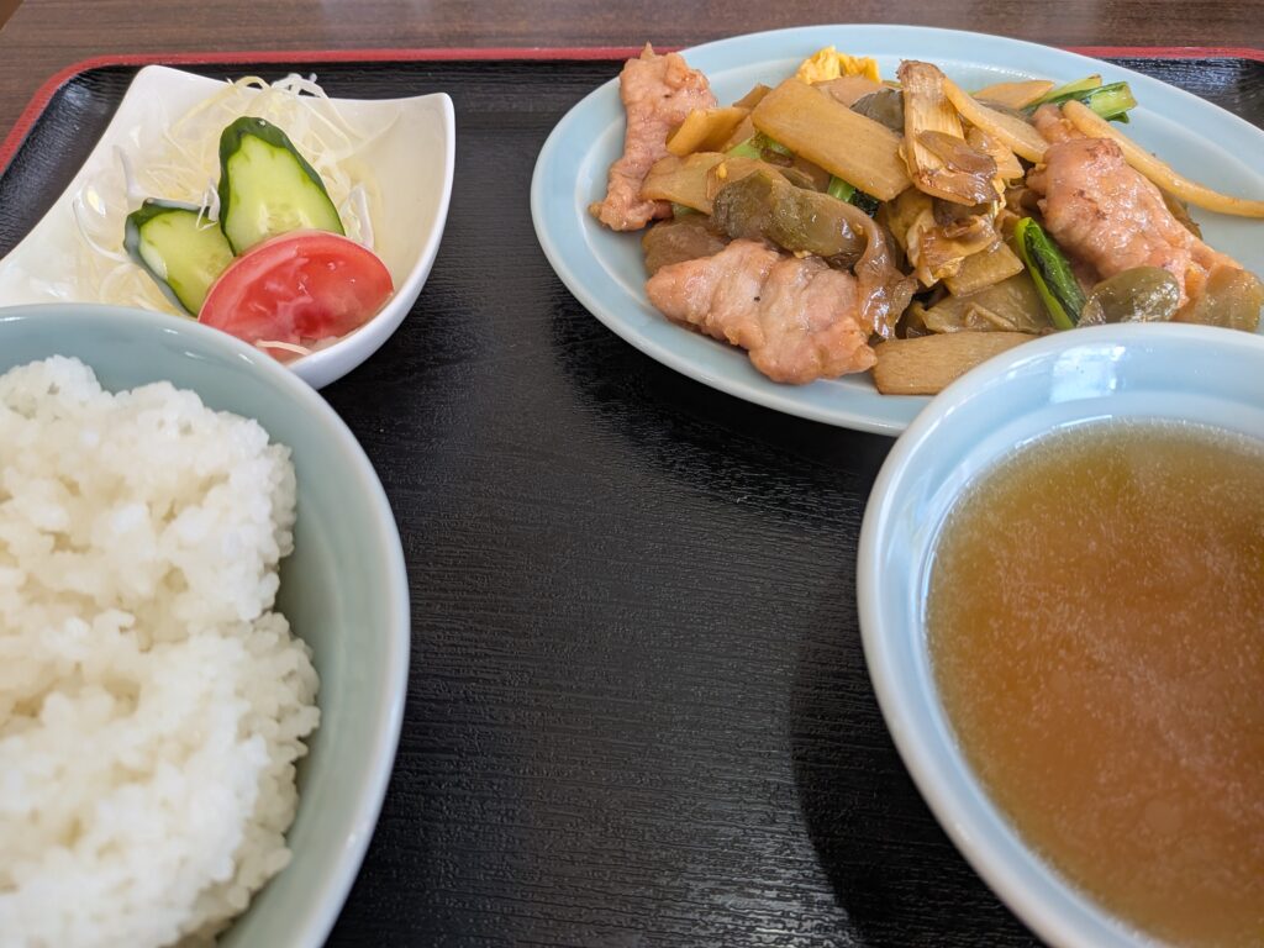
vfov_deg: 56.8
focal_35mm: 24
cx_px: 632
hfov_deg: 71.6
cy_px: 474
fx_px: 876
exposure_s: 1/33.3
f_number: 1.7
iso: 57
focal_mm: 4.53
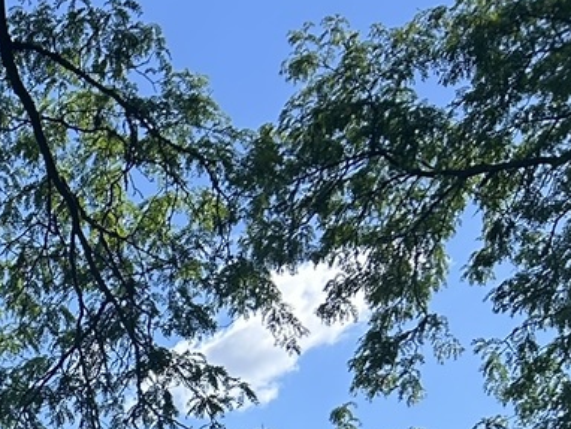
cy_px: 789
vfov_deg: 13.5
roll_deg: -0.4
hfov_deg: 16.6
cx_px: -468
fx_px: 1618
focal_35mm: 98
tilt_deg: +4.6
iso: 50
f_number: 1.5
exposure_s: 1/2299
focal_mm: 5.7
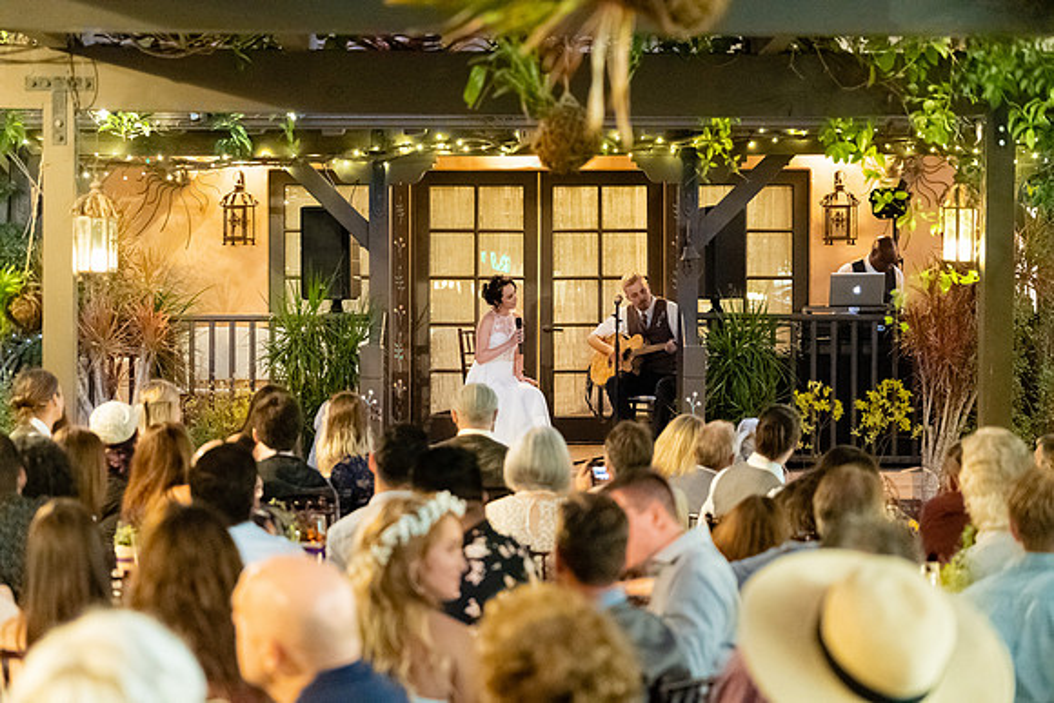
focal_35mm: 103
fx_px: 3016
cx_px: 527
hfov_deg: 19.8
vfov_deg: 13.3
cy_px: 352
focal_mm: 103
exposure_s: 1/60
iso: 8000
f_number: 4
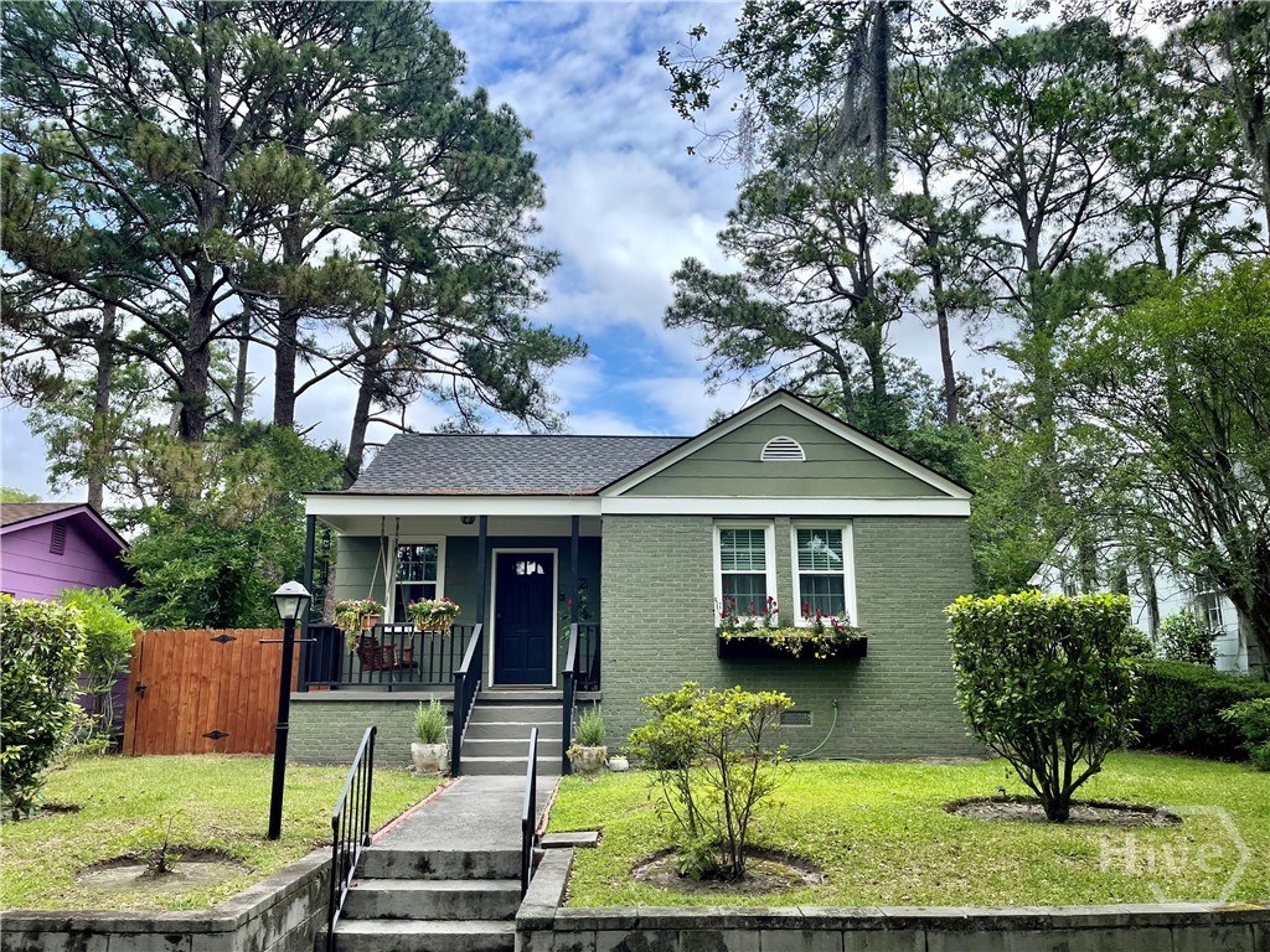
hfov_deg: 67.3
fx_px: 954
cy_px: 476
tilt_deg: +12.2
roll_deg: -0.3
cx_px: 635
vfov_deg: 53.1
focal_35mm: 26
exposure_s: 1/2717
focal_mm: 5.1
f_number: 1.6
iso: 32
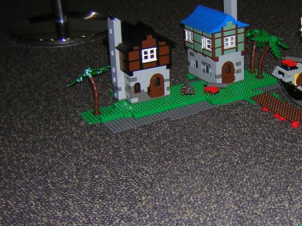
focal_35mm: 55
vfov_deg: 26.6
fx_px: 480
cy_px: 108
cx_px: 227
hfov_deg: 34.2
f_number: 2.6
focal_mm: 4.7
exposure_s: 1/60.1
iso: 100
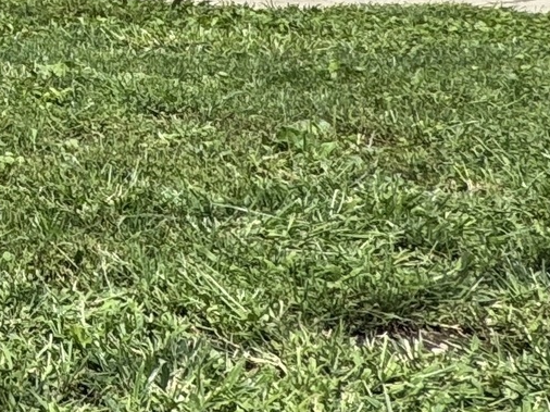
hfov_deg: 15.7
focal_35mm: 85
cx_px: -674
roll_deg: -0.9
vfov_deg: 16.3
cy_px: -145
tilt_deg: -3.5
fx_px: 1350
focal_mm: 2.22
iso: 50
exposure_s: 1/1217
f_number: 2.2
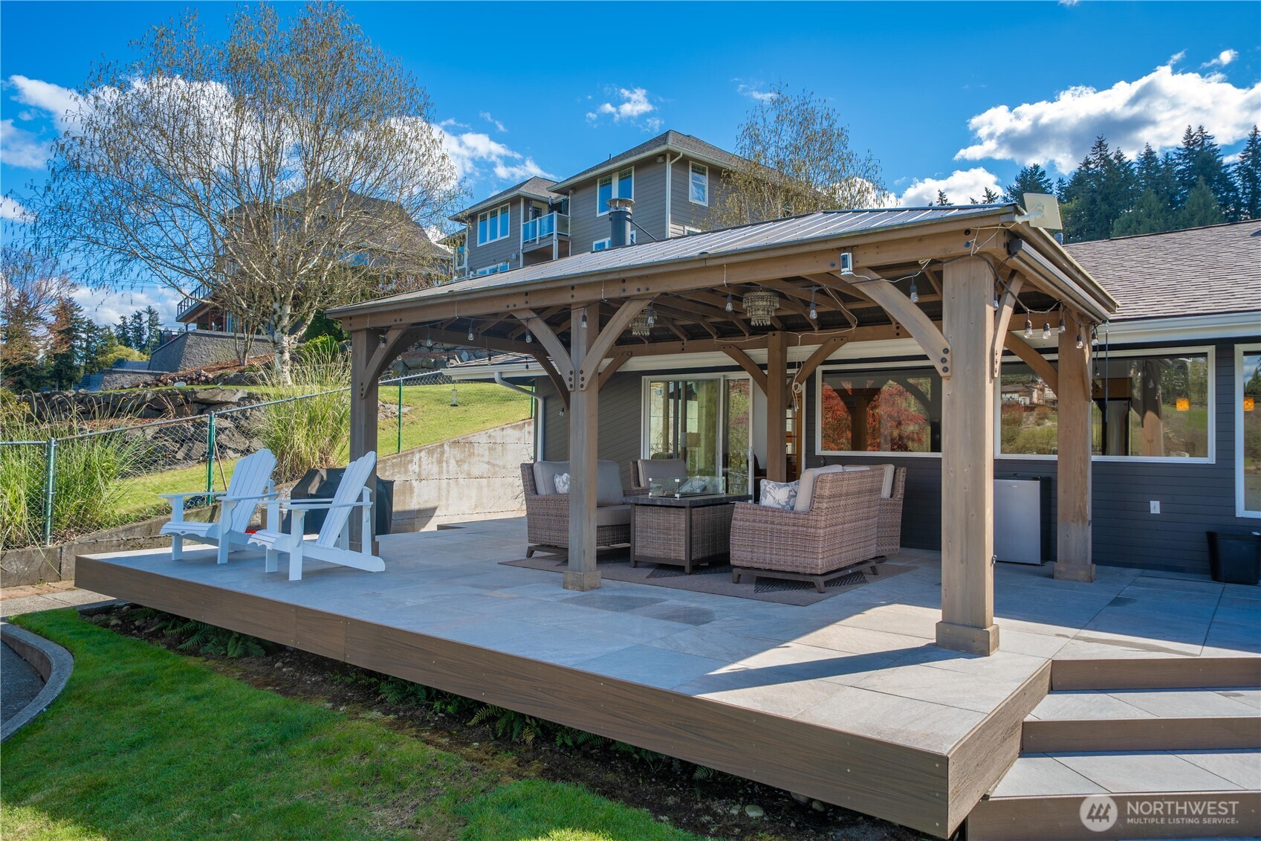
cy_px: 420
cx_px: 630
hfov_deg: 73.7
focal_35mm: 24
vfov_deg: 53.1
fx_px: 841
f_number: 7.1
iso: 100
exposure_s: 1/125
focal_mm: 24
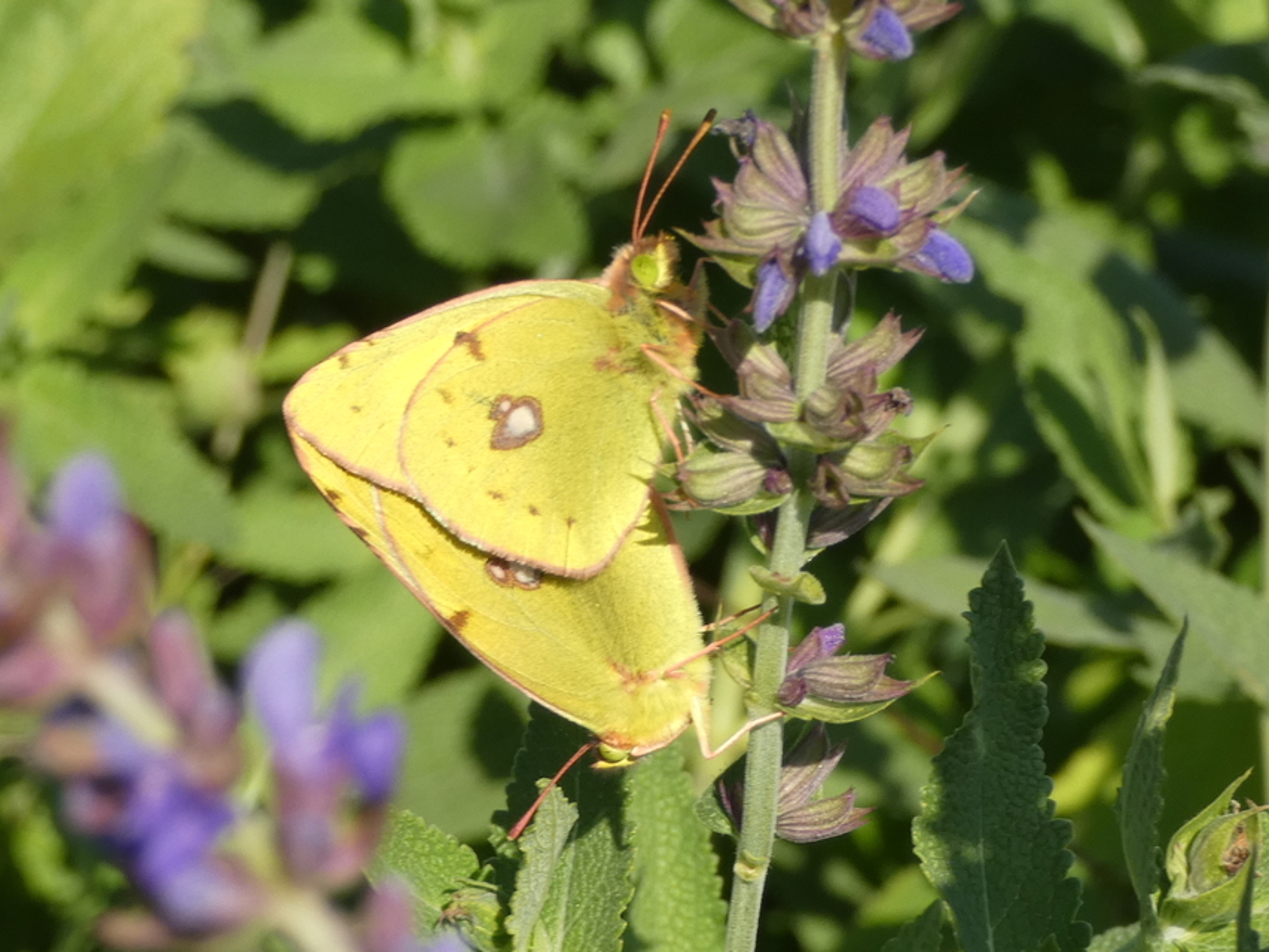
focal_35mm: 117
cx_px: 634
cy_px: 476
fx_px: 4290
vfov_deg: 12.7
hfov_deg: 16.8
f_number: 5.1
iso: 80
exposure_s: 1/125
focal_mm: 21
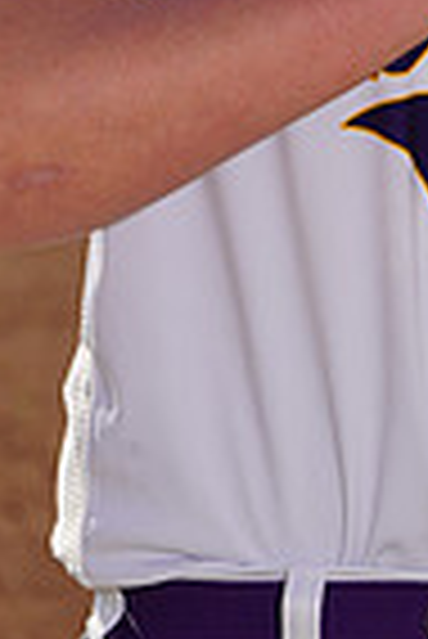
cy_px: -234
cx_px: 606
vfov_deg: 2.3
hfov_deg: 1.6
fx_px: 15601
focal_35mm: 877
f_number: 11
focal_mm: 215
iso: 100
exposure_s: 1/250
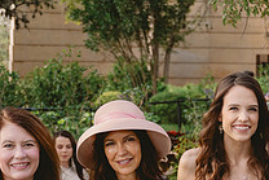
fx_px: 778
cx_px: 212
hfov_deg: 19.4
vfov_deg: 13.0
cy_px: 173
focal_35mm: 104
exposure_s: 1/1250
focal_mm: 35
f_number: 2.8
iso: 800
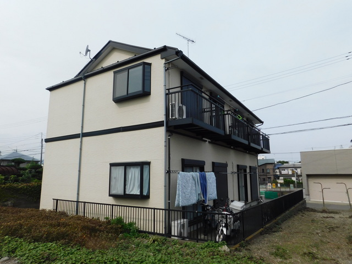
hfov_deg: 73.9
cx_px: 176
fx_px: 234
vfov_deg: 58.9
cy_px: 132
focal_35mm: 23
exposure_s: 1/400
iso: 125
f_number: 6
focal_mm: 4
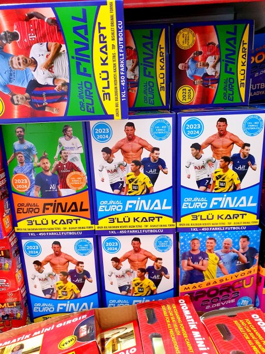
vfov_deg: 67.3
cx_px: 132
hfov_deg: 53.1
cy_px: 177
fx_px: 265
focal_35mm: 26
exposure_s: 1/25
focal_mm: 4.32
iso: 640
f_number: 2.4
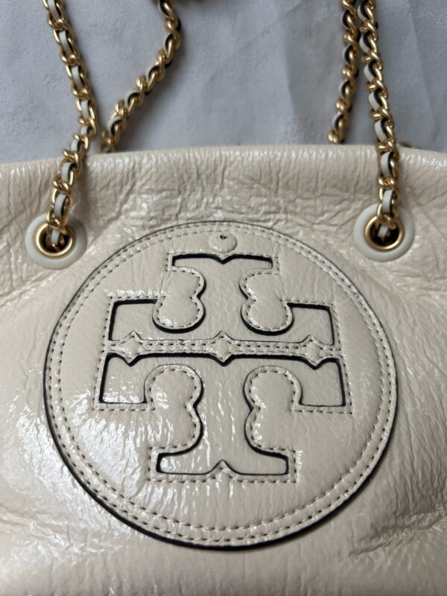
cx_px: 224
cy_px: 298
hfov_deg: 53.1
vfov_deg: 67.3
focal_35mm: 26
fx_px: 448
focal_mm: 5.7
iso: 50
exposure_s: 1/484
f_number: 1.5
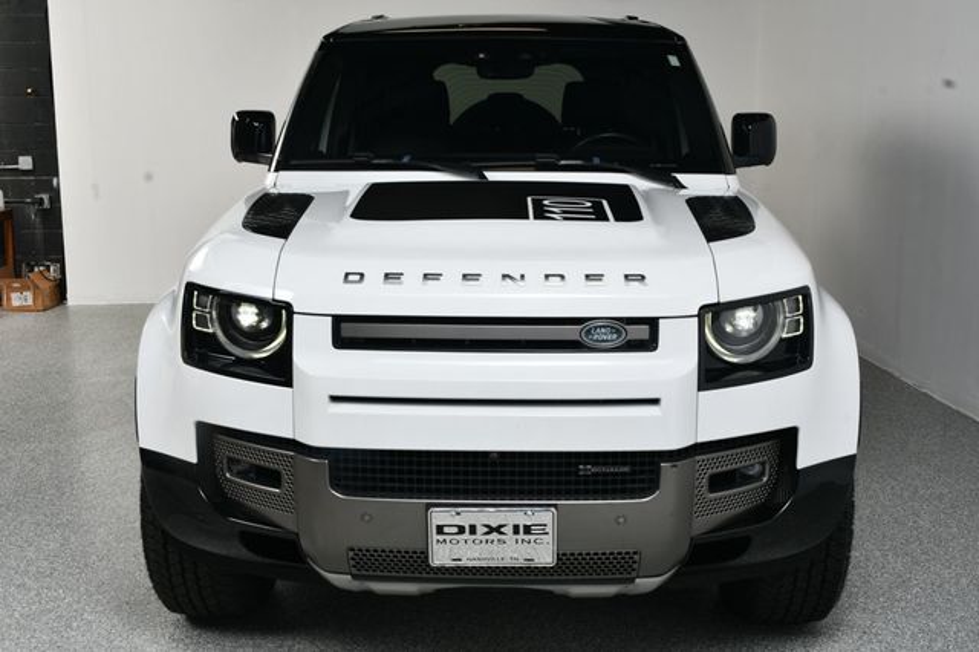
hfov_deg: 48.5
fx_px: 1087
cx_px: 490
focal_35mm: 40
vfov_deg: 33.4
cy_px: 326
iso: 100
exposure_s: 1/160
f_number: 13
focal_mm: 27
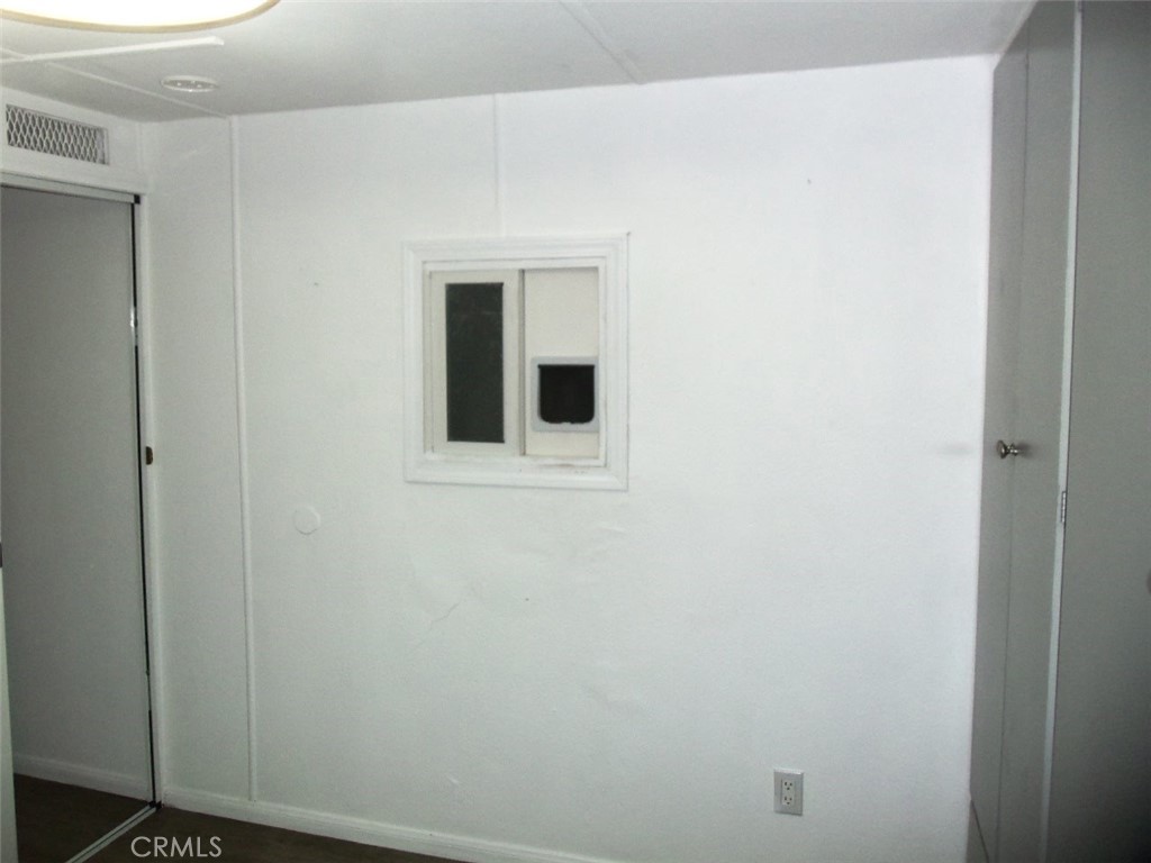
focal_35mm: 29
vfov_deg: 48.2
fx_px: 964
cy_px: 432
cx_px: 576
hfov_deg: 61.7
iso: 100
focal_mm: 5.2
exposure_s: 1/30
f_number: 3.4
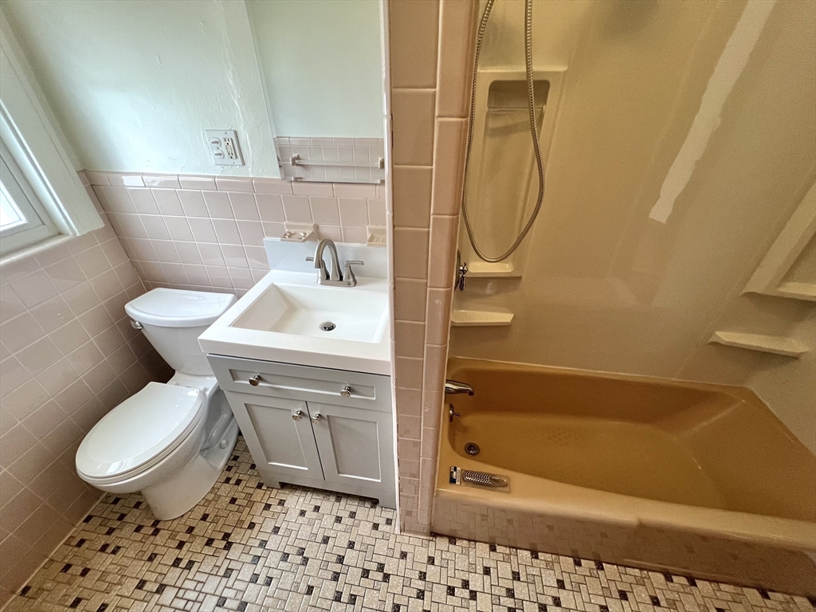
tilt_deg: -33.7
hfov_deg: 106.2
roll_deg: -0.9
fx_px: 306
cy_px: 306
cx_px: 408
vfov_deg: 89.9
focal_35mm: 13
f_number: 1.8
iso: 250
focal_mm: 1.57
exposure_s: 1/120
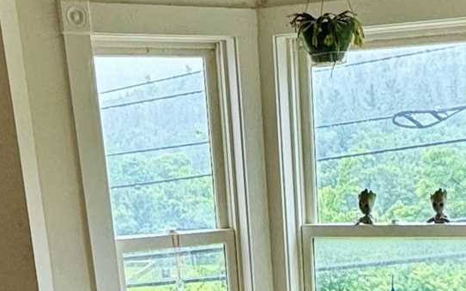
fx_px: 1066
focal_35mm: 84
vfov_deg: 13.4
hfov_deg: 24.4
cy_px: 573
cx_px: 351
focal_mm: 2.22
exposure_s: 1/120
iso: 160
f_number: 2.2
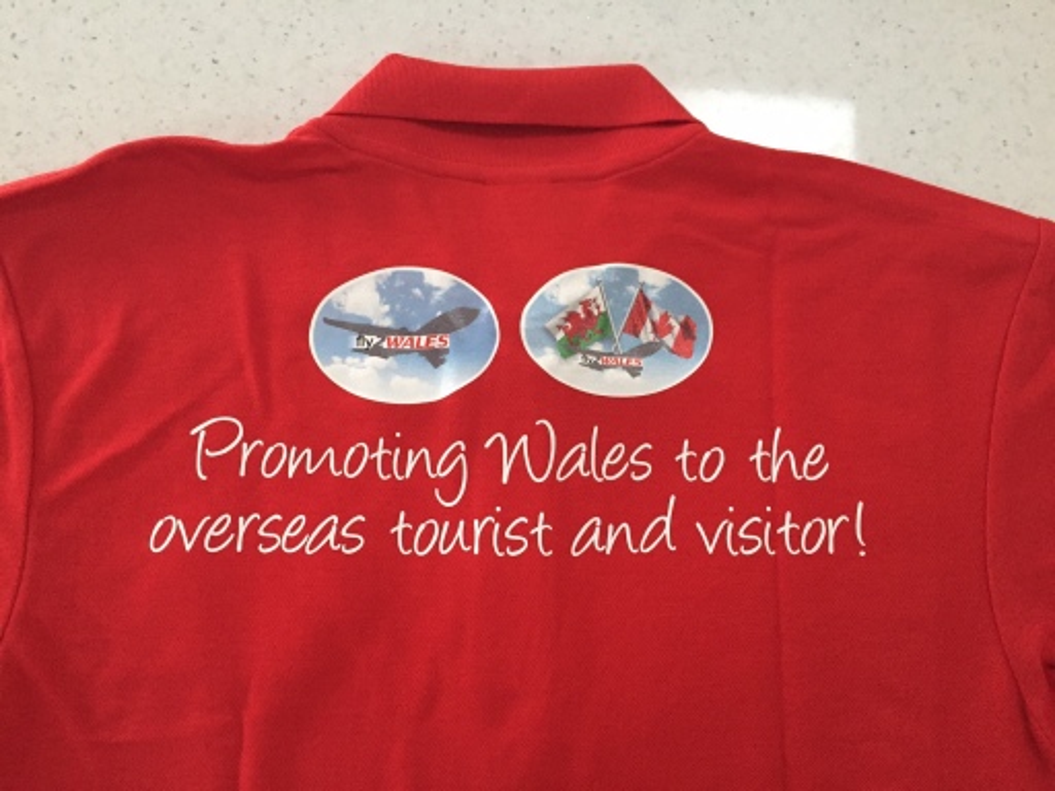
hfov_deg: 61.7
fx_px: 884
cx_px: 528
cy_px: 396
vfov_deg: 48.2
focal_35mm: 29
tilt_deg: -80.2
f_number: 2.2
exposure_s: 1/20
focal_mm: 4.15
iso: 250
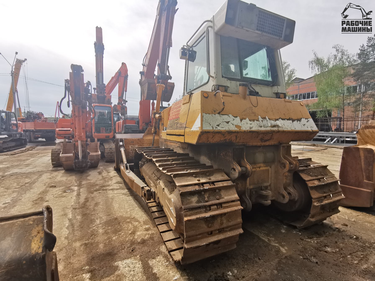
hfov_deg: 94.5
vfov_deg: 78.1
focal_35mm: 16
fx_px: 173
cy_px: 140
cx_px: 188
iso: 50
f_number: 2.2
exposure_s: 1/591
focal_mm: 2.35
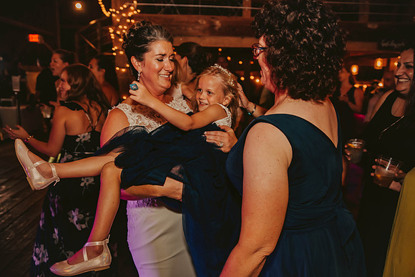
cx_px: 208
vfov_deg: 46.4
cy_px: 138
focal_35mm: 28
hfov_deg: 65.5
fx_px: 323
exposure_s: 1/125
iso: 1250
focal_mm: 28
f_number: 2.8
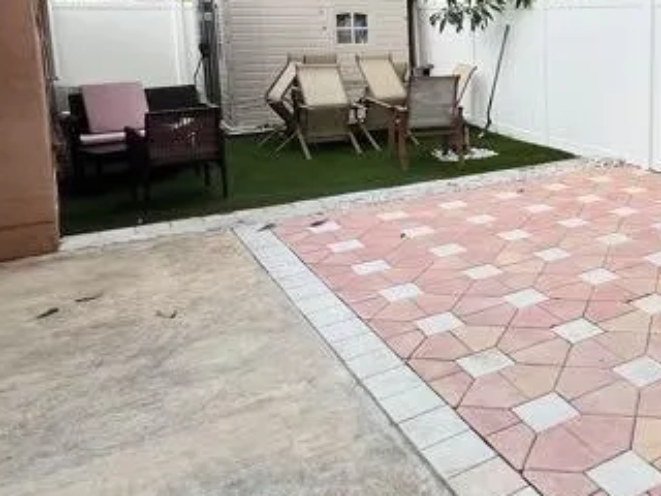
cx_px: 636
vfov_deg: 40.4
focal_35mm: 34
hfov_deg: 46.6
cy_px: 113
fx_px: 649
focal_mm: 1.57
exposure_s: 1/380
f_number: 1.8
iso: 32
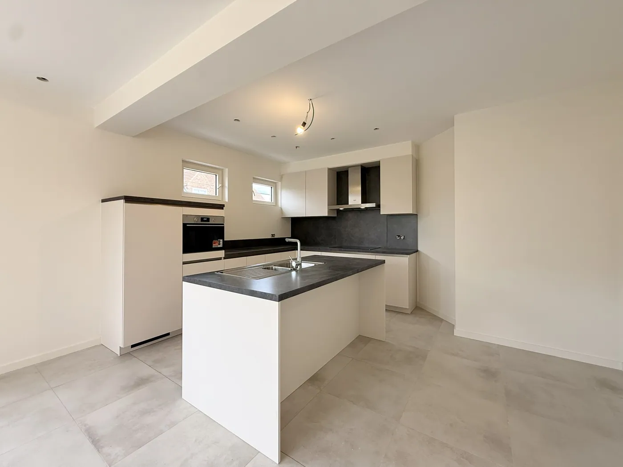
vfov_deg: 85.7
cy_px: 234
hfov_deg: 102.1
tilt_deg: -1.2
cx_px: 312
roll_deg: +0.0
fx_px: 252
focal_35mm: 14
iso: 160
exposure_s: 1/100
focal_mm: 2.22
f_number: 2.2
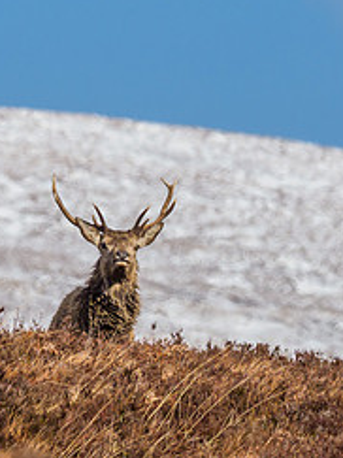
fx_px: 24899
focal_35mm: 1883
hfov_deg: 0.8
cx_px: 144
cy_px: 216
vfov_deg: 1.1
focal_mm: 300
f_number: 7.1
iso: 200
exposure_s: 1/1000
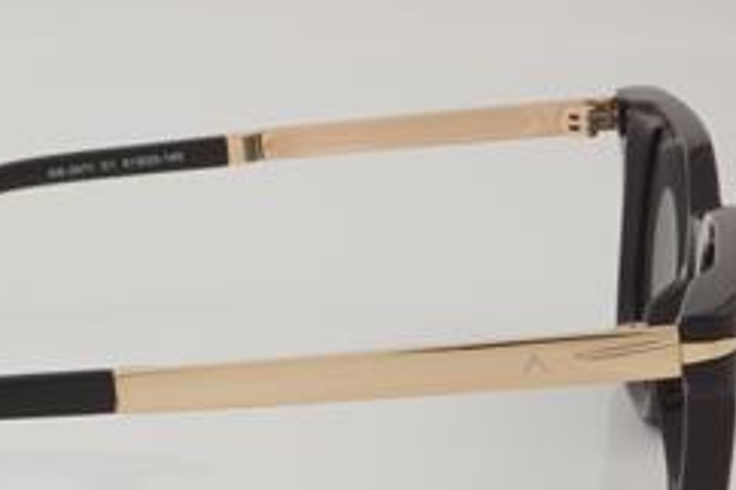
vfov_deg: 11.0
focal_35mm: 124
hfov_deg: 16.4
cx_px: 155
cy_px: 368
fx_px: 2533
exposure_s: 1/3
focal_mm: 50
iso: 100
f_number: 32
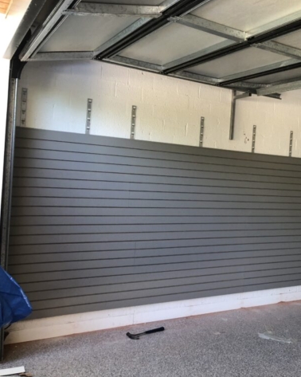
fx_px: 412
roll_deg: -4.0
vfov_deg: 49.1
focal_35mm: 37
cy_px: 189
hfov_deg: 38.5
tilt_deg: -0.6
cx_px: 244
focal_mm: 4
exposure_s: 1/30
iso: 32
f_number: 1.8
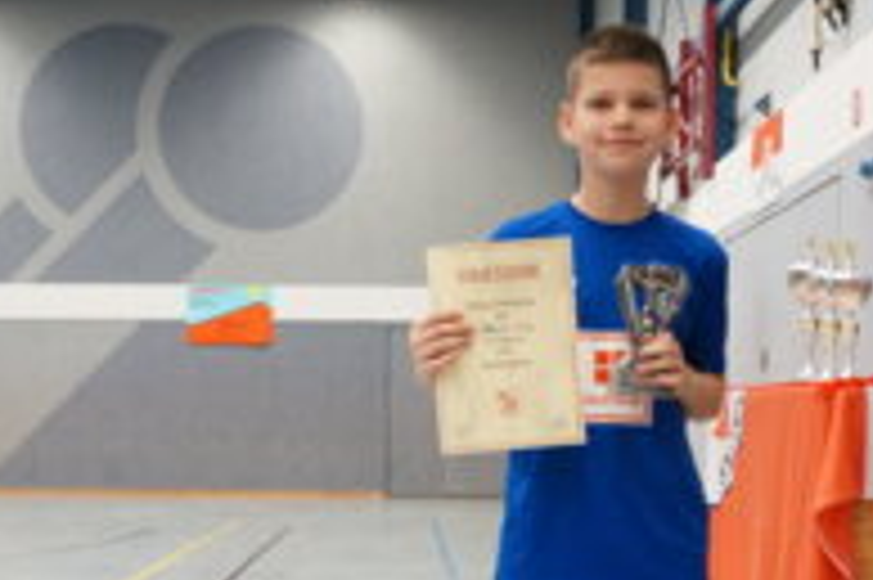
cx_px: 428
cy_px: 540
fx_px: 1648
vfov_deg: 19.6
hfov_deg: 29.7
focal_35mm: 68
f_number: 7.1
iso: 2500
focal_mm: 22
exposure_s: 1/60
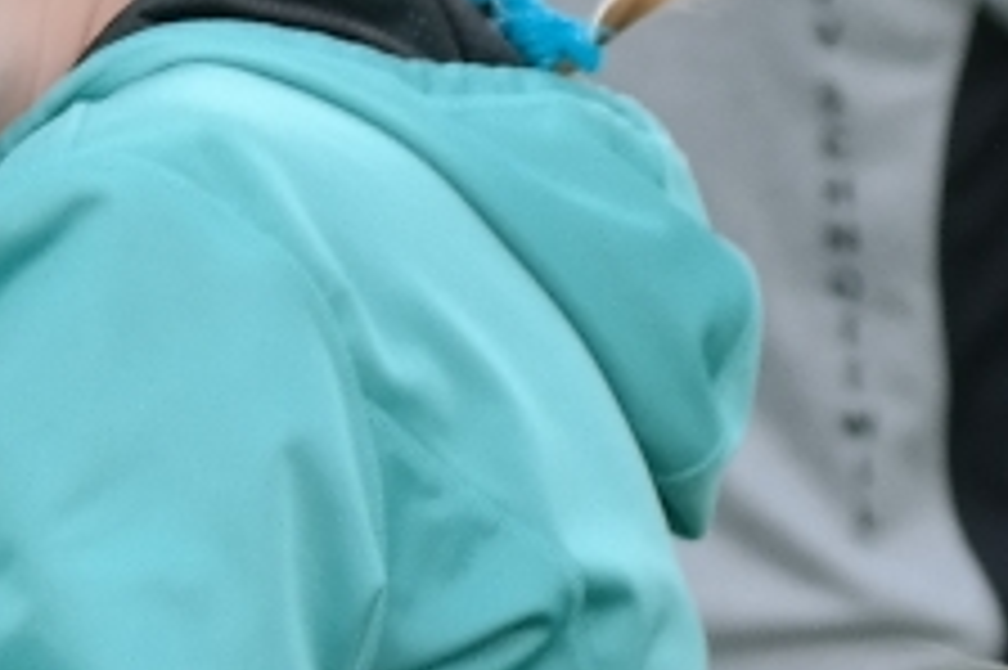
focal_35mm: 593
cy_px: 688
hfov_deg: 3.5
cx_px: -482
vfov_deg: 2.3
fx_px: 16591
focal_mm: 54
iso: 200
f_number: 4
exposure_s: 1/125
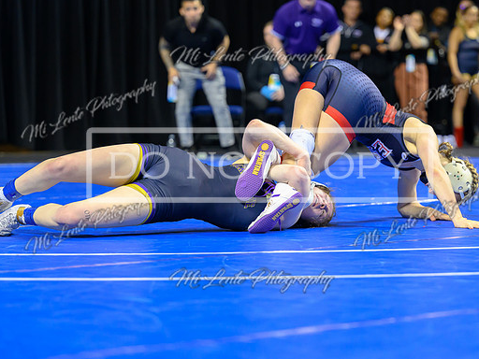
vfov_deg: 10.0
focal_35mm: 149
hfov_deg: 13.2
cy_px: 199
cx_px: 296
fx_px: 2062
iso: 3200
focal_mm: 110
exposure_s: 1/800
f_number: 2.8
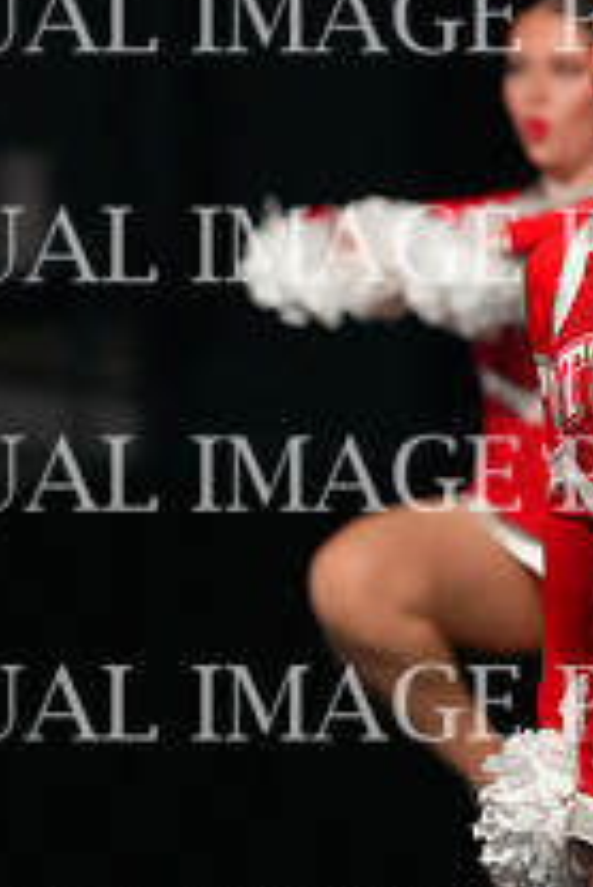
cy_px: 588
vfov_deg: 2.5
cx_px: 527
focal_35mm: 837
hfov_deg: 1.6
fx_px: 20645
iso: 16000
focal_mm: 300
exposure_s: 1/1250
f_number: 3.5
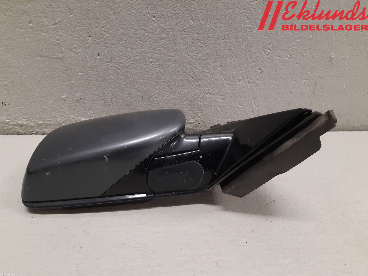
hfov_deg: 67.3
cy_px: 138
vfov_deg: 53.1
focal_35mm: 26
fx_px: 276
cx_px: 184
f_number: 1.7
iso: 200
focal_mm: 3.93
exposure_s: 1/50
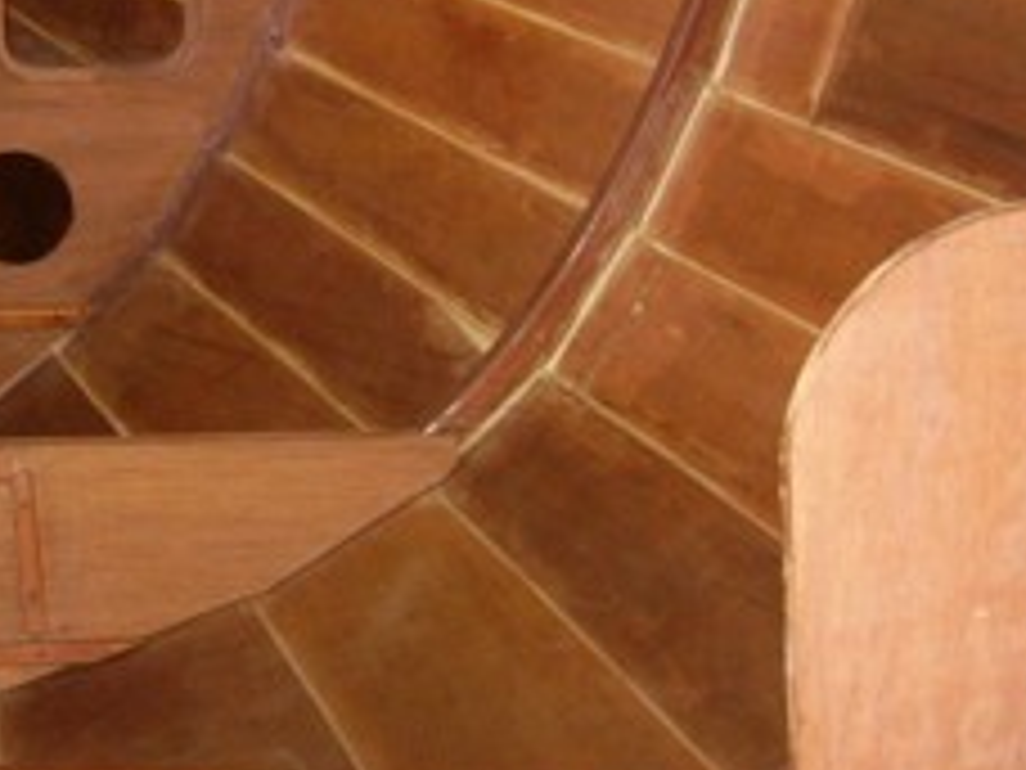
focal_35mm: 82
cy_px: 293
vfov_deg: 18.0
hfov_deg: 22.6
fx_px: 2430
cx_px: -79
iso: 100
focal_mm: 5.8
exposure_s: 1/60
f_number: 2.8
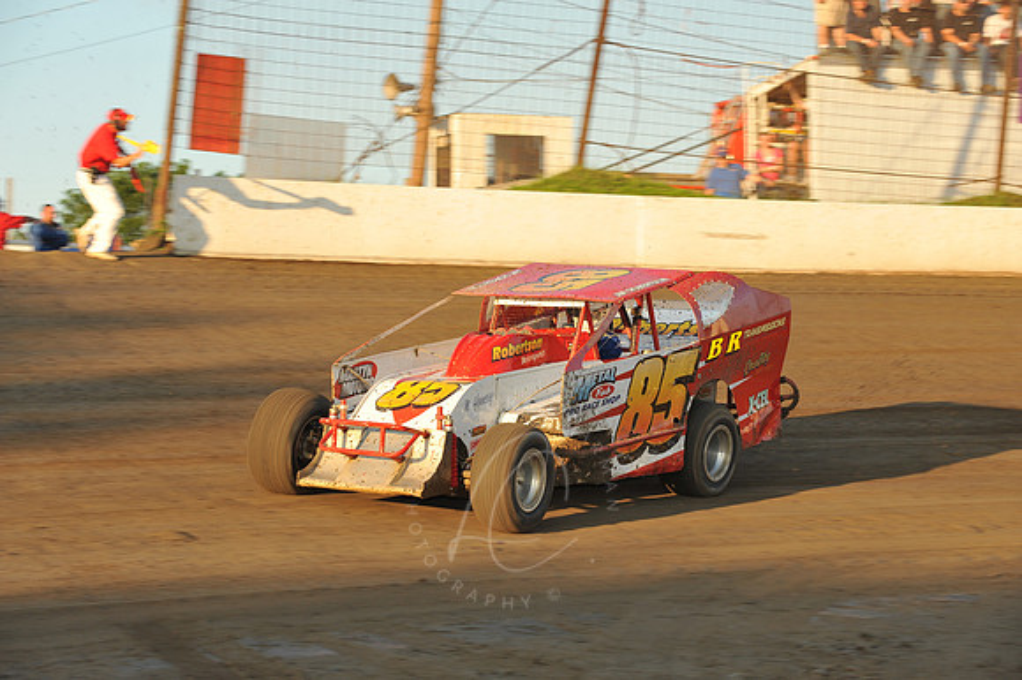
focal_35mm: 120
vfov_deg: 11.4
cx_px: 511
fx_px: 3405
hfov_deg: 17.1
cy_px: 340
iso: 400
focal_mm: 120
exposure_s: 1/320
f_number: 8
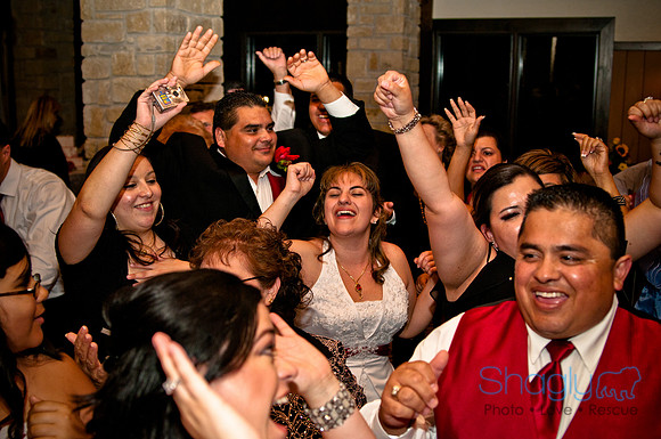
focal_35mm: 42
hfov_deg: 46.5
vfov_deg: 31.8
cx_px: 330
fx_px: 770
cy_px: 220
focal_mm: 28
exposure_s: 1/200
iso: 400
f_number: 3.2
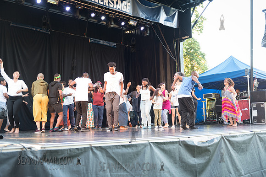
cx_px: 133
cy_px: 88
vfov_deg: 35.1
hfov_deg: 50.7
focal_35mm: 38
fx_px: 281
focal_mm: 38
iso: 800
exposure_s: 1/100
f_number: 2.8
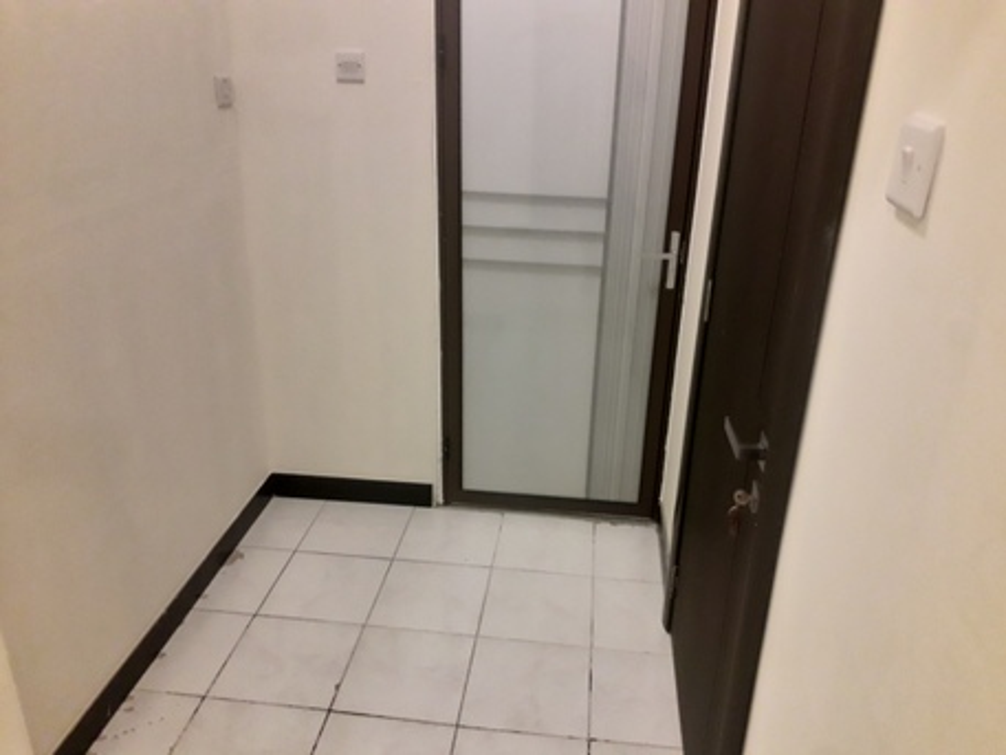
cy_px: 378
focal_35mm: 27
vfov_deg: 51.4
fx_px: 785
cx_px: 503
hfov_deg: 65.3
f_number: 1.9
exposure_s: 1/50
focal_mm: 3.6
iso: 200
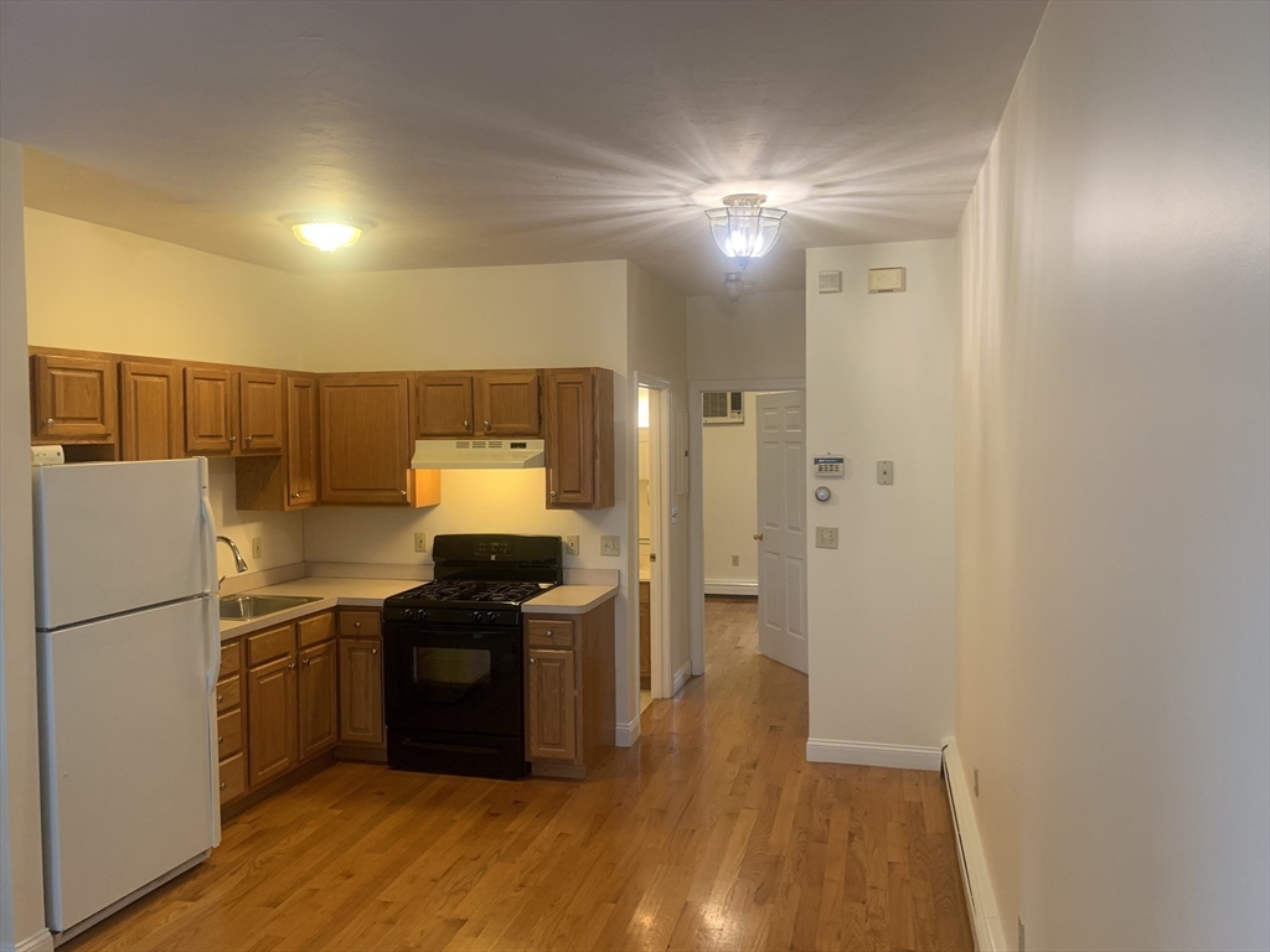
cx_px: 635
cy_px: 476
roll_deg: +0.2
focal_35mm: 26
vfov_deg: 53.1
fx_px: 954
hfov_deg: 67.3
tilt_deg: -0.7
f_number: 1.8
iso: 160
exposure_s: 1/60
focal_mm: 4.25
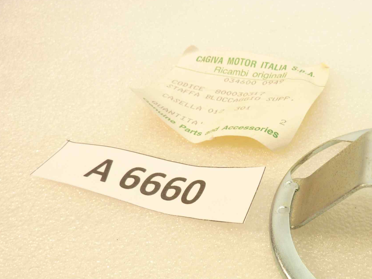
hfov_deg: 47.1
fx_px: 408
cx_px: 281
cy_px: 206
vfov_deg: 36.9
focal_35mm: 38
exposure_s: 1/30
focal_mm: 4.1
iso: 80
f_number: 3.3
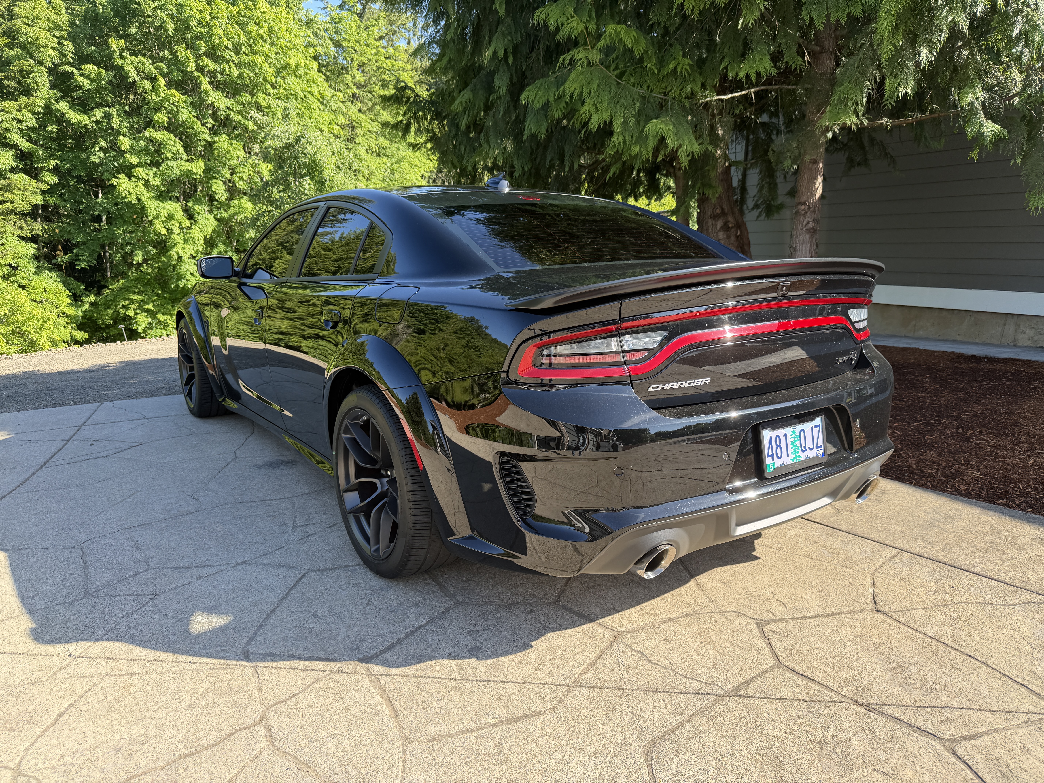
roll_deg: -1.7
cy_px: 392
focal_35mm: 24
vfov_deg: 56.8
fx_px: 724
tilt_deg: -8.8
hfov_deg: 71.6
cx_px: 522
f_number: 1.78
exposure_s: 1/1018
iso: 100
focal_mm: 6.76
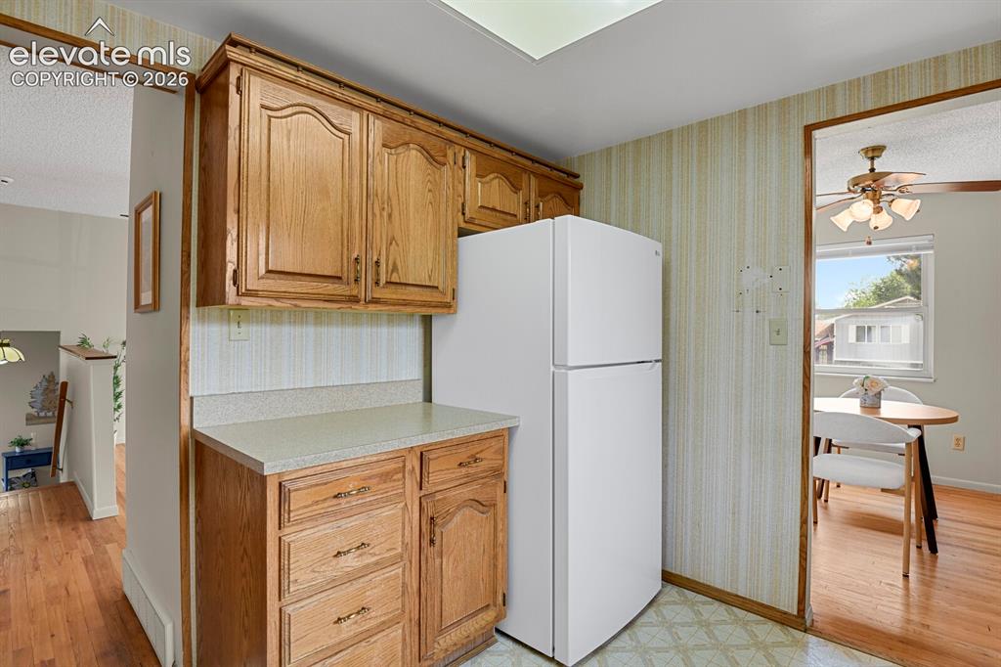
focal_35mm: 17
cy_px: 334
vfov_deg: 70.4
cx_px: 500
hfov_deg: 93.3
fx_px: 473
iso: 6400
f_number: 8
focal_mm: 17
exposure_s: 1/20
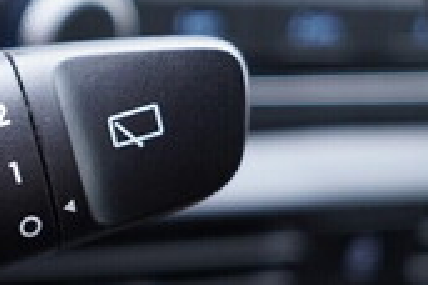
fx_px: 1379
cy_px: 189
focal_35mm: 116
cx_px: -135
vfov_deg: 11.8
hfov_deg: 16.6
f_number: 2.8
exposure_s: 1/40
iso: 400
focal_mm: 24
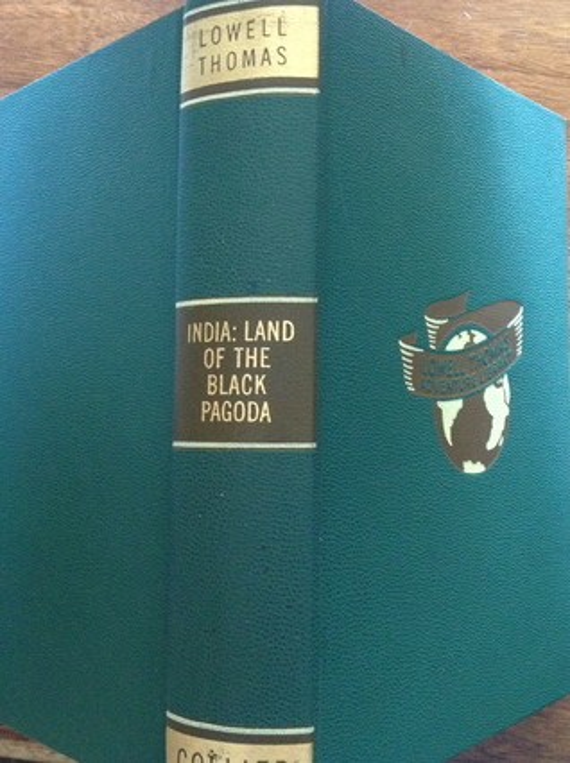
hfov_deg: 40.6
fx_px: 771
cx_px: 285
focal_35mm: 35
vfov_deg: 52.7
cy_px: 382
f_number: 2.4
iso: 500
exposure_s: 1/15
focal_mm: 4.28
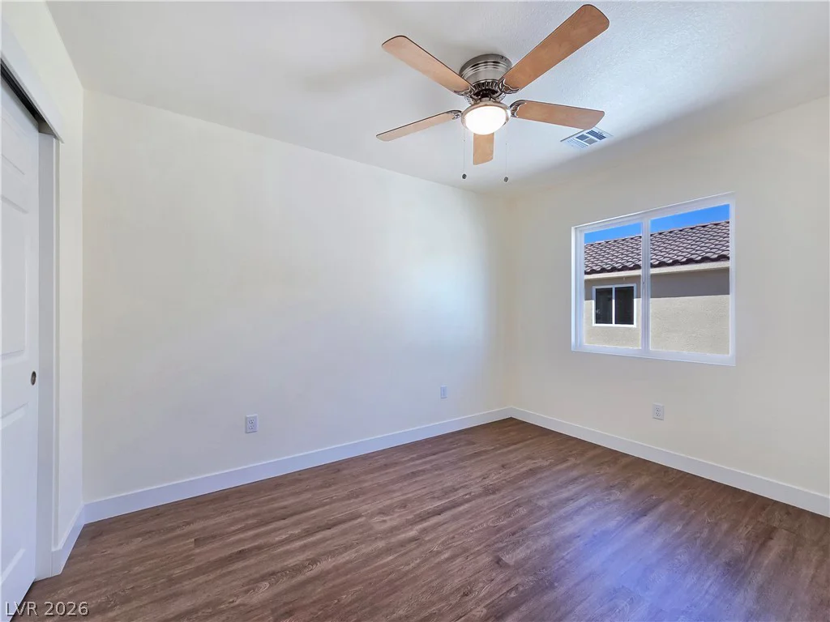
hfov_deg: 106.2
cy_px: 311
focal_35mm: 13
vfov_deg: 89.9
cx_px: 415
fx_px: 312
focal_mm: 2.2
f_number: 2.2
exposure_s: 1/120
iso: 80
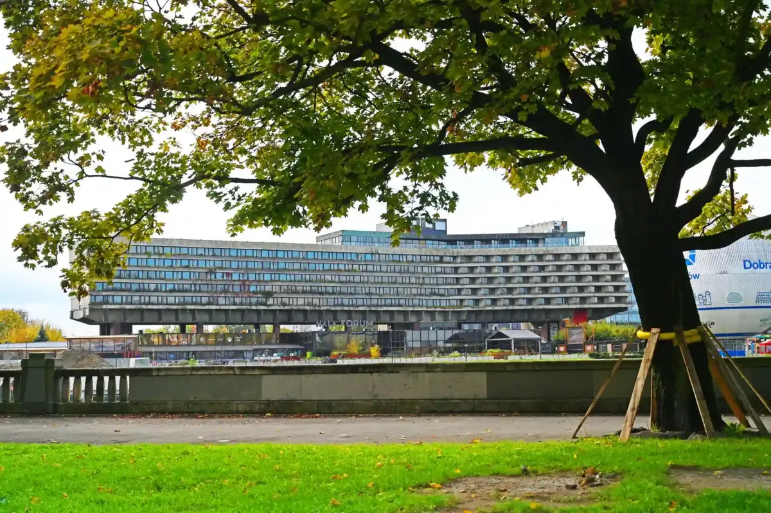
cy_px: 256
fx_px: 1006
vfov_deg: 28.6
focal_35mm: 47
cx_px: 386
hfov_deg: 41.9
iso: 400
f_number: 4
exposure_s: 1/3200
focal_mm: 47
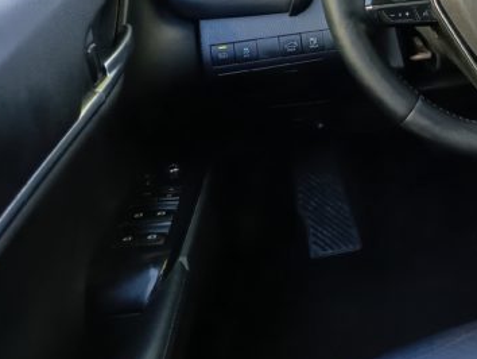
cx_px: 503
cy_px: -11
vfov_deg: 26.4
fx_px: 717
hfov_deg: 33.0
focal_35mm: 52
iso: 245
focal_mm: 5.24
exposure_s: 1/50
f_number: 1.7
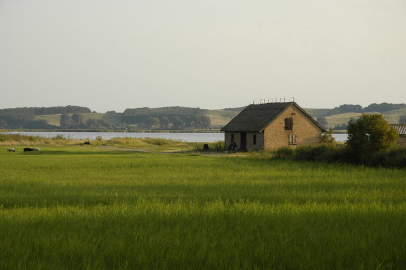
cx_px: 203
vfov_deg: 13.0
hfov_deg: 19.5
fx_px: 1183
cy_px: 135
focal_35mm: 105
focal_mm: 70
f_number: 8
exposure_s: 1/250
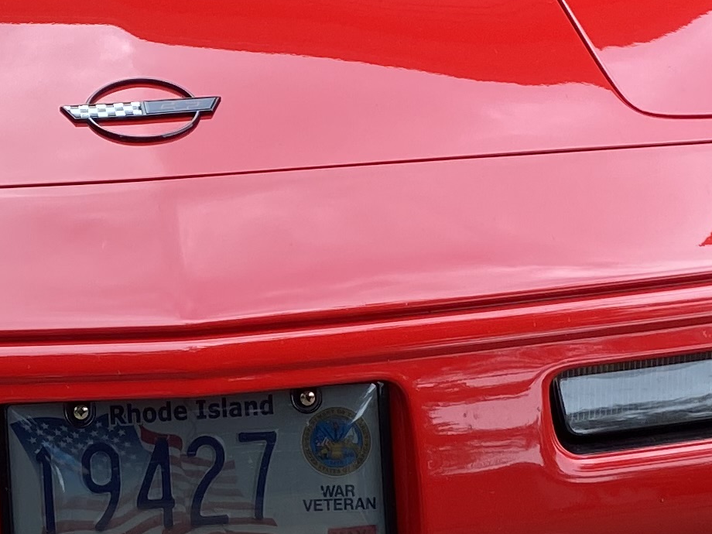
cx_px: 50
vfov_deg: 13.0
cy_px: 370
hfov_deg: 17.0
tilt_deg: -19.6
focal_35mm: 114
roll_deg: -0.6
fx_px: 2345
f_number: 1.8
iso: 32
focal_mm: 4.25
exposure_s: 1/241
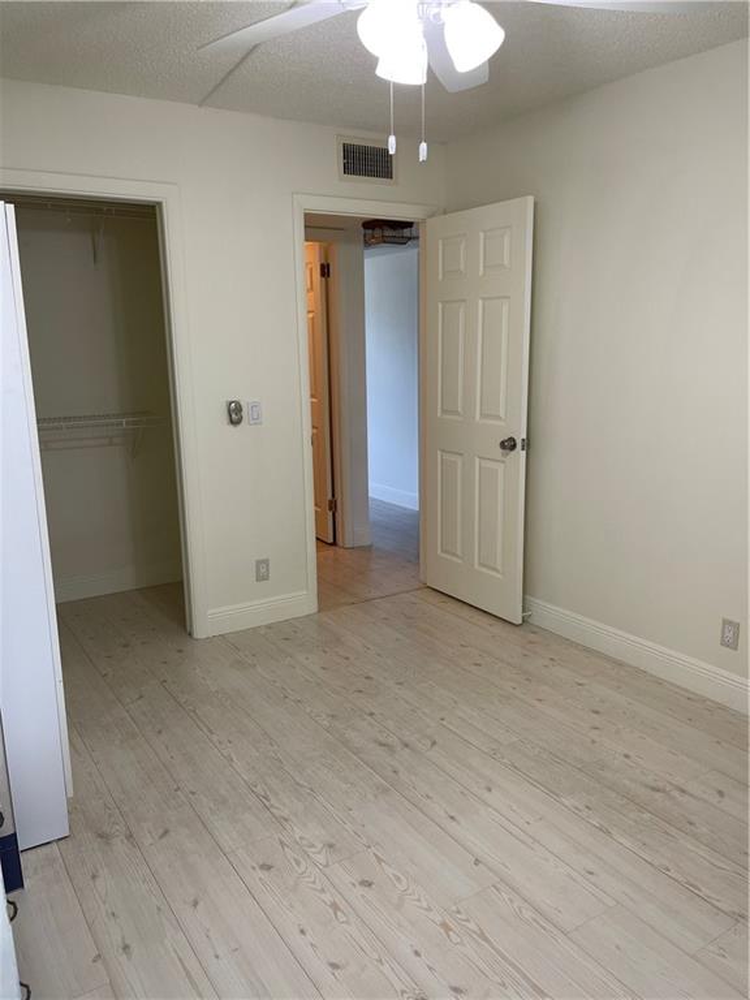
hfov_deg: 53.1
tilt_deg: -12.4
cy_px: 500
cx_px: 375
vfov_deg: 67.3
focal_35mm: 26
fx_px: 751
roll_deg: +0.7
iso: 64
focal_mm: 5.1
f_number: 1.6
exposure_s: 1/60
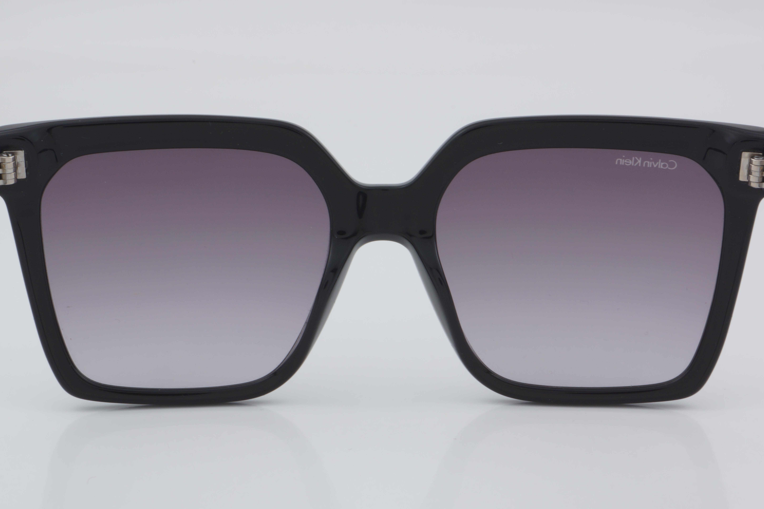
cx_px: 385
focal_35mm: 86
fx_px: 1815
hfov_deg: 23.8
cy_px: 263
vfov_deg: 16.0
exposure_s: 1/4
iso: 100
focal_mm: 55
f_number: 32
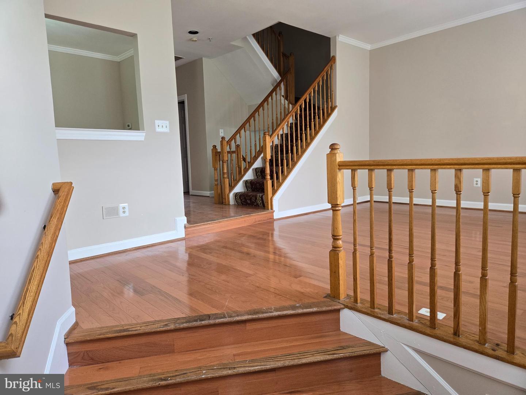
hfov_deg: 73.9
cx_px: 263
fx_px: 349
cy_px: 198
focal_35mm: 23
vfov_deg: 58.9
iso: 125
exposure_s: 1/180
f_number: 1.8
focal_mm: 5.4
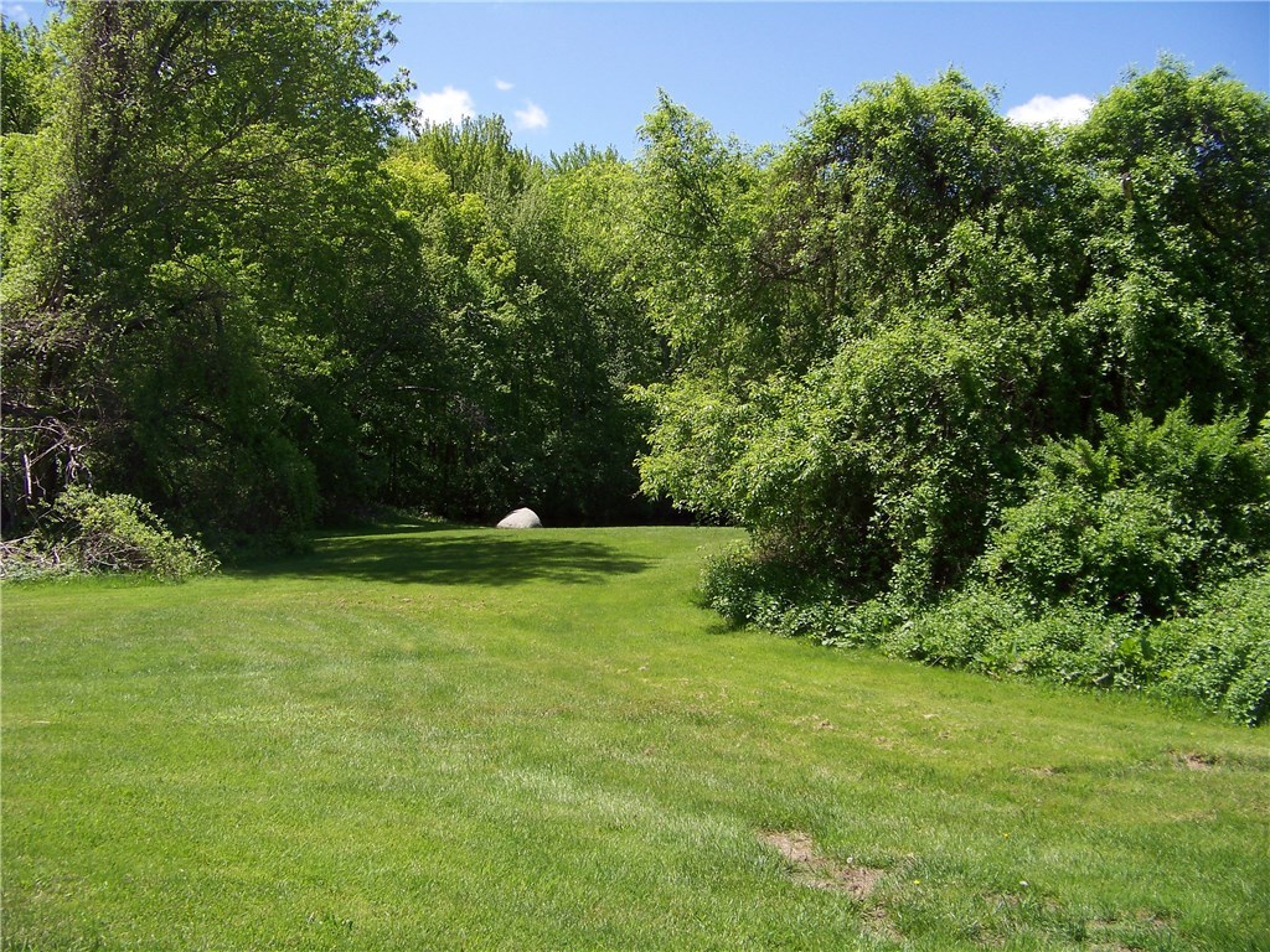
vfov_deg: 39.7
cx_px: 635
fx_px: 1321
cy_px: 476
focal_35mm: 36
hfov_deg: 51.4
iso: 66
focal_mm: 5.85
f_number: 2.8
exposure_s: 1/800
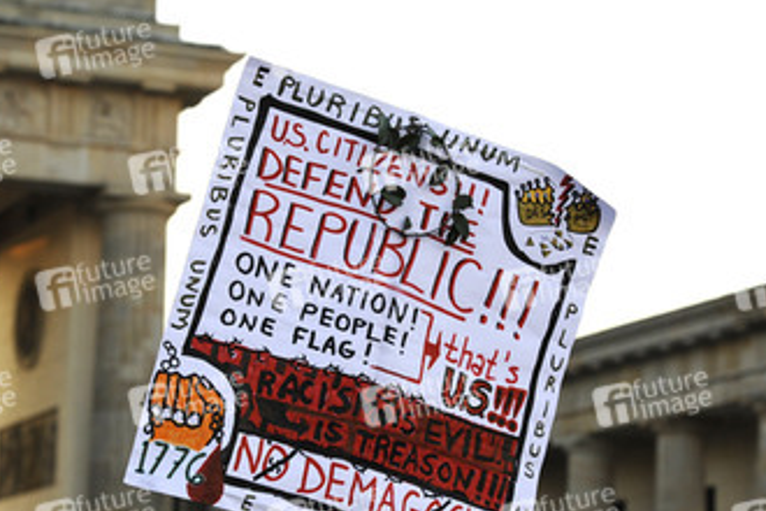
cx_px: 357
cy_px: 341
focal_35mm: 139
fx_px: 2957
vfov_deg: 9.9
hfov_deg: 14.8
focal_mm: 102
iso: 1250
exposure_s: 1/1250
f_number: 4.5
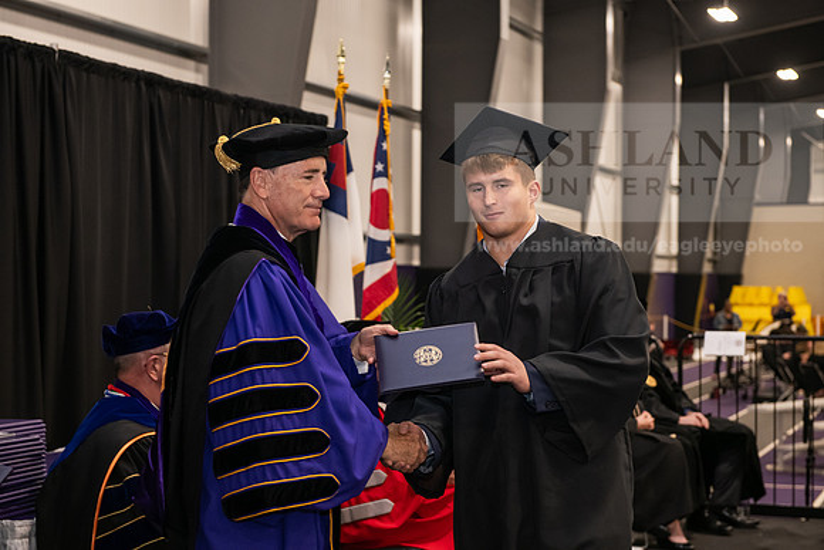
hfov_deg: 28.8
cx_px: 412
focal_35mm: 70
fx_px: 1603
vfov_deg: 19.5
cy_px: 275
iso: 2000
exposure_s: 1/125
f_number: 5
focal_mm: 70
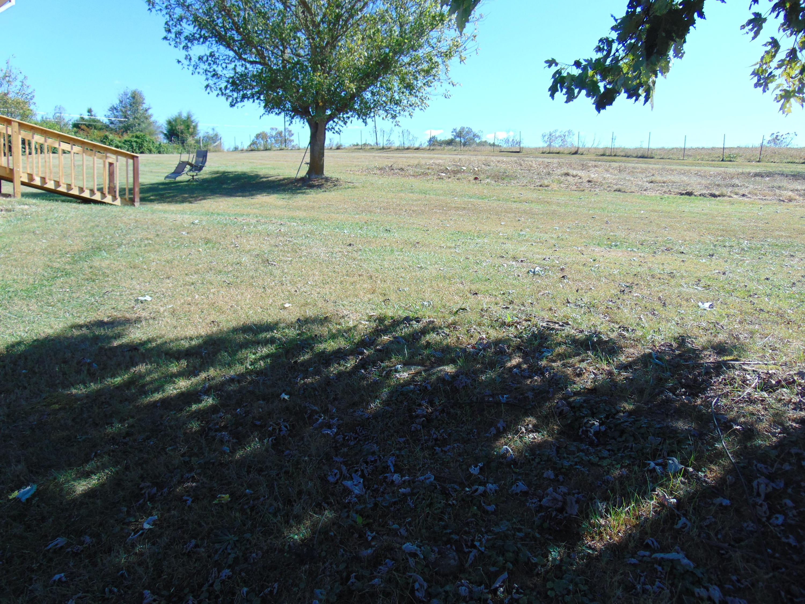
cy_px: 302
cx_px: 402
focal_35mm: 25
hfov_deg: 69.4
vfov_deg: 54.9
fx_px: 581
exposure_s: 1/500
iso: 80
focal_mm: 4.5
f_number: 3
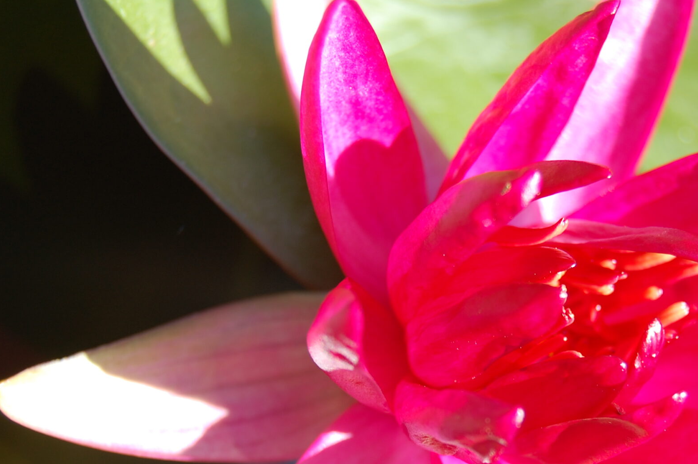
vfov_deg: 12.1
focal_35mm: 113
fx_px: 2189
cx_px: 441
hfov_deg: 18.1
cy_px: 351
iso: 200
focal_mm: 46
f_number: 6.3
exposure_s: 1/160
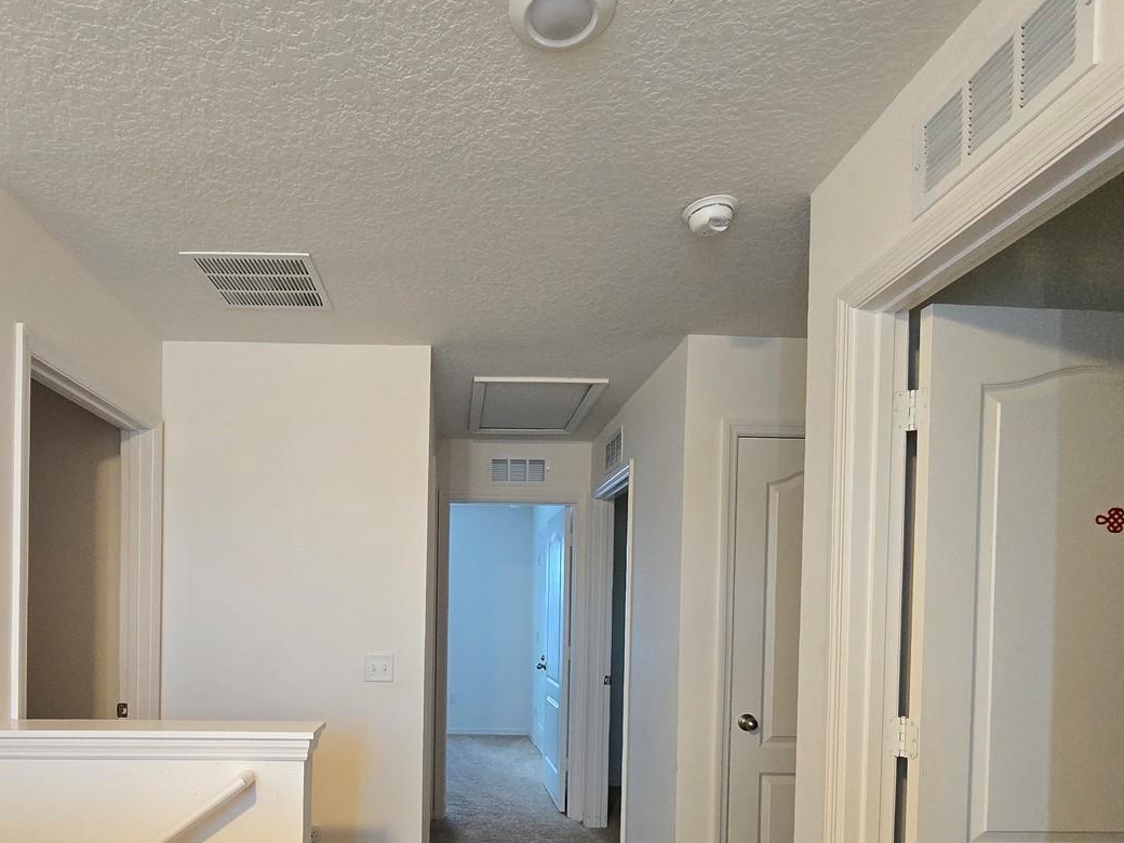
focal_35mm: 20
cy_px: 604
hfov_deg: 80.5
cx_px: 434
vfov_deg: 63.1
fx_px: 649
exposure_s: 1/60
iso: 800
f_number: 2.2
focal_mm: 2.2
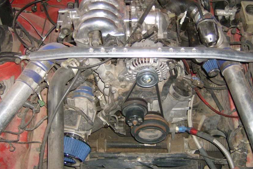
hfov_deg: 42.7
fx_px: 323
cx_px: 132
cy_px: 83
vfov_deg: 29.2
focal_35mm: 46
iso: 200
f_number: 2.8
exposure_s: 1/60
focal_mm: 6
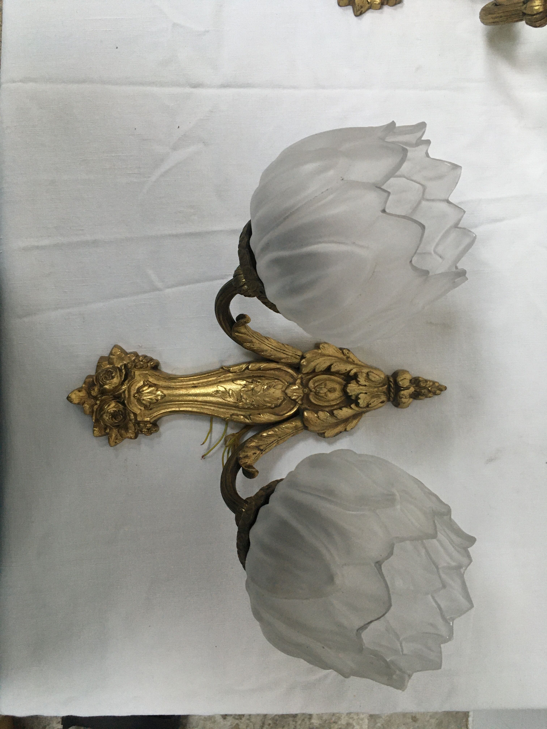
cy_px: 364
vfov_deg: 61.7
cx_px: 274
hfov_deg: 48.2
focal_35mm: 29
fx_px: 611
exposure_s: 1/33
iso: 160
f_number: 2.2
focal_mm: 4.15
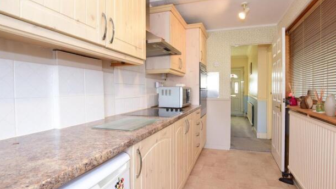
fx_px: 165
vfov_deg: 59.5
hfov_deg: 90.8
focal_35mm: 19
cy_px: 91
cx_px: 177
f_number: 13
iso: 500
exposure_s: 1/6
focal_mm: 11
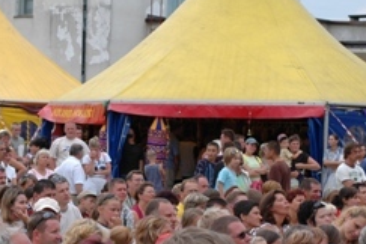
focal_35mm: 138
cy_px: 218
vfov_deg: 9.9
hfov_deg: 14.7
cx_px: 54
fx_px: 1403
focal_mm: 50
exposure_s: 1/200
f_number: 7.1
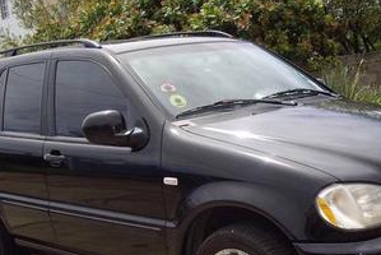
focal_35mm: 62
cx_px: 247
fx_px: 657
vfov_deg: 21.8
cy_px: 187
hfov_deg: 32.1
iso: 64
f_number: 8
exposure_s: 1/125
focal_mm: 7.9
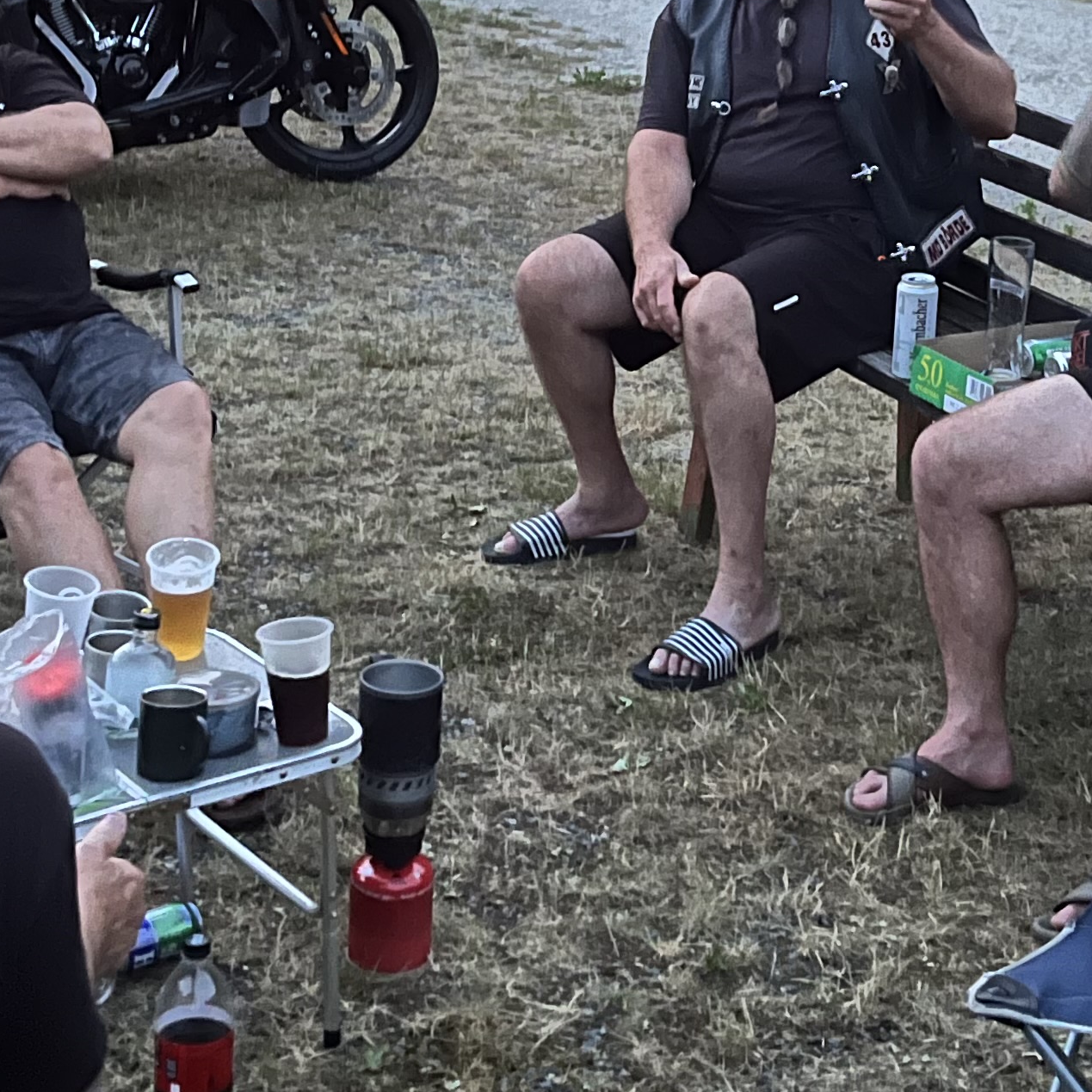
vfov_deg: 23.3
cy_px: 219
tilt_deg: -14.4
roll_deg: -2.3
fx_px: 2605
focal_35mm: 73
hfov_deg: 23.6
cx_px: 667
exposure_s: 1/15
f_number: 1.6
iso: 2000
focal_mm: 5.1
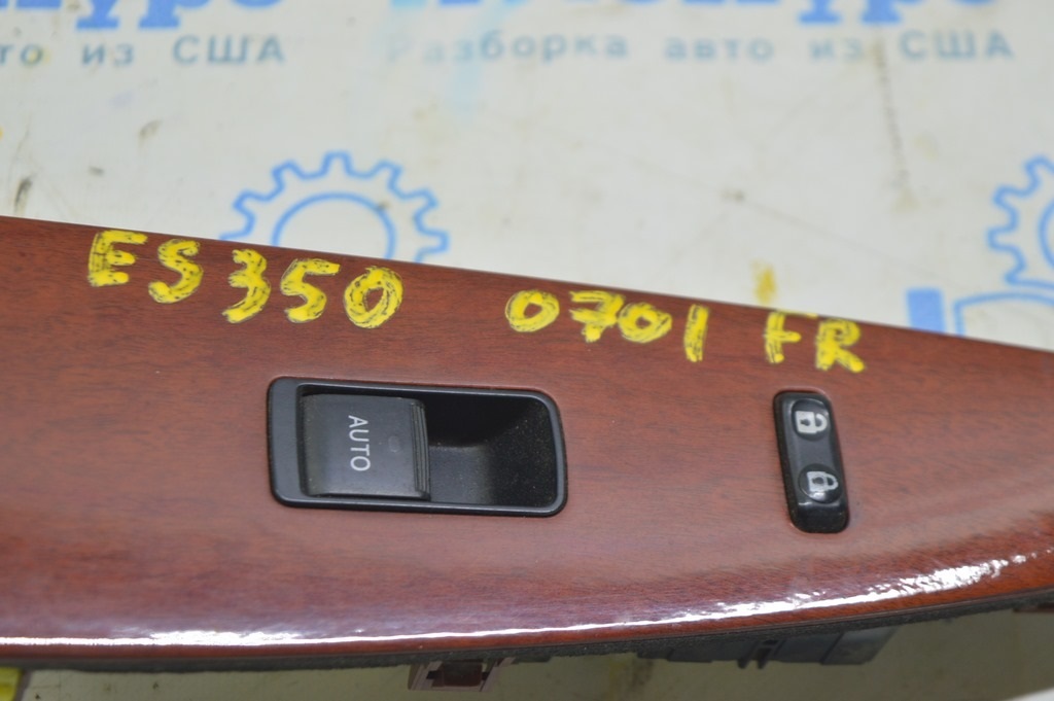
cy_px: 350
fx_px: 2413
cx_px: 527
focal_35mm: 82
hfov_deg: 24.6
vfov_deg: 16.5
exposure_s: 1/20
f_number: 5.6
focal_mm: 55
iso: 400
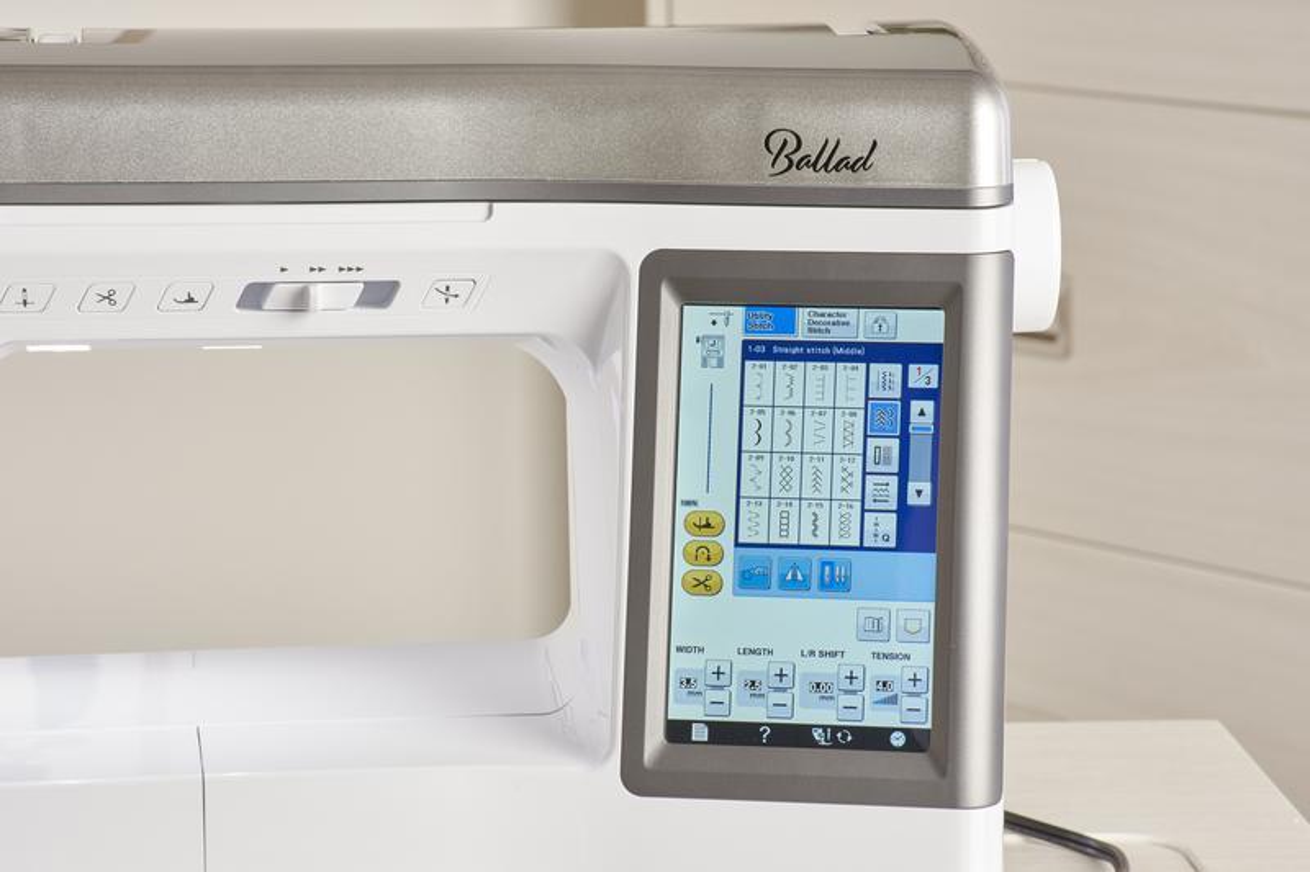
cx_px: 655
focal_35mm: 168
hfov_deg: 12.2
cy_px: 436
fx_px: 6112
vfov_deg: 8.2
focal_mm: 112
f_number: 13
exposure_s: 1/4
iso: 200
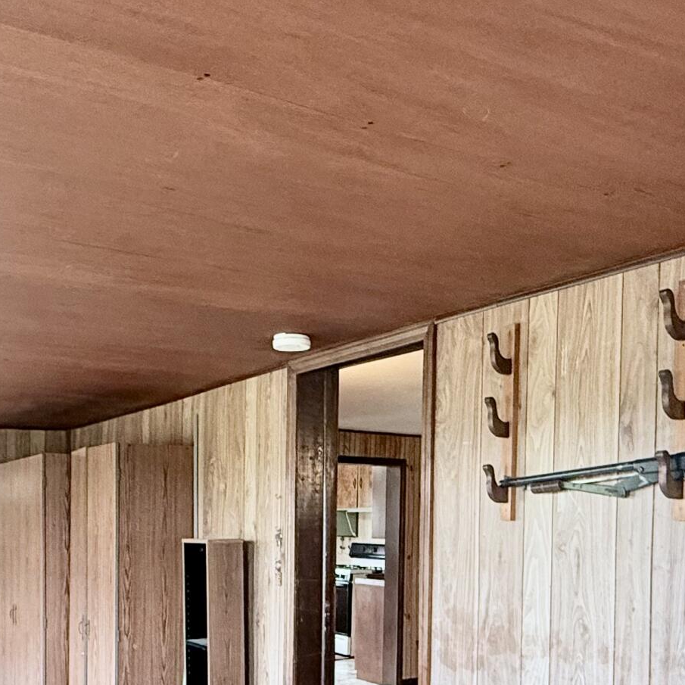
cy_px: 558
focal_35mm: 41
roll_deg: -1.4
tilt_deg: -1.4
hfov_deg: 40.8
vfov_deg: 39.2
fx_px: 918
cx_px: 291
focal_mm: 2.22
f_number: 2.2
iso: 320
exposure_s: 1/99
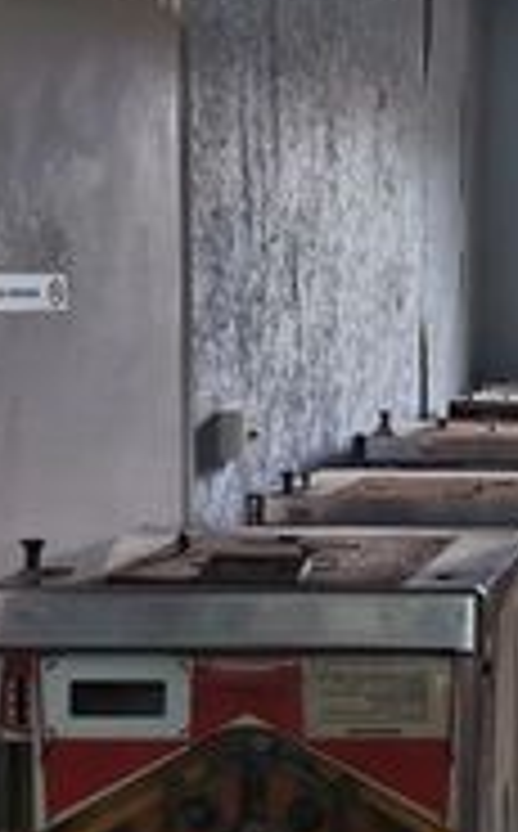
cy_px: 423
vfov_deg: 33.0
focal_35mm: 62
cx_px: 725
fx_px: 1406
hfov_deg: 18.9
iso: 200
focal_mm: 5.56
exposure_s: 1/60
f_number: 1.6
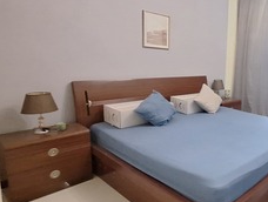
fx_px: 202
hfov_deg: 53.6
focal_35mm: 26
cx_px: 265
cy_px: 87
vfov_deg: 53.1
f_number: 2.2
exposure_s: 1/14
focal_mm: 1.74
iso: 800
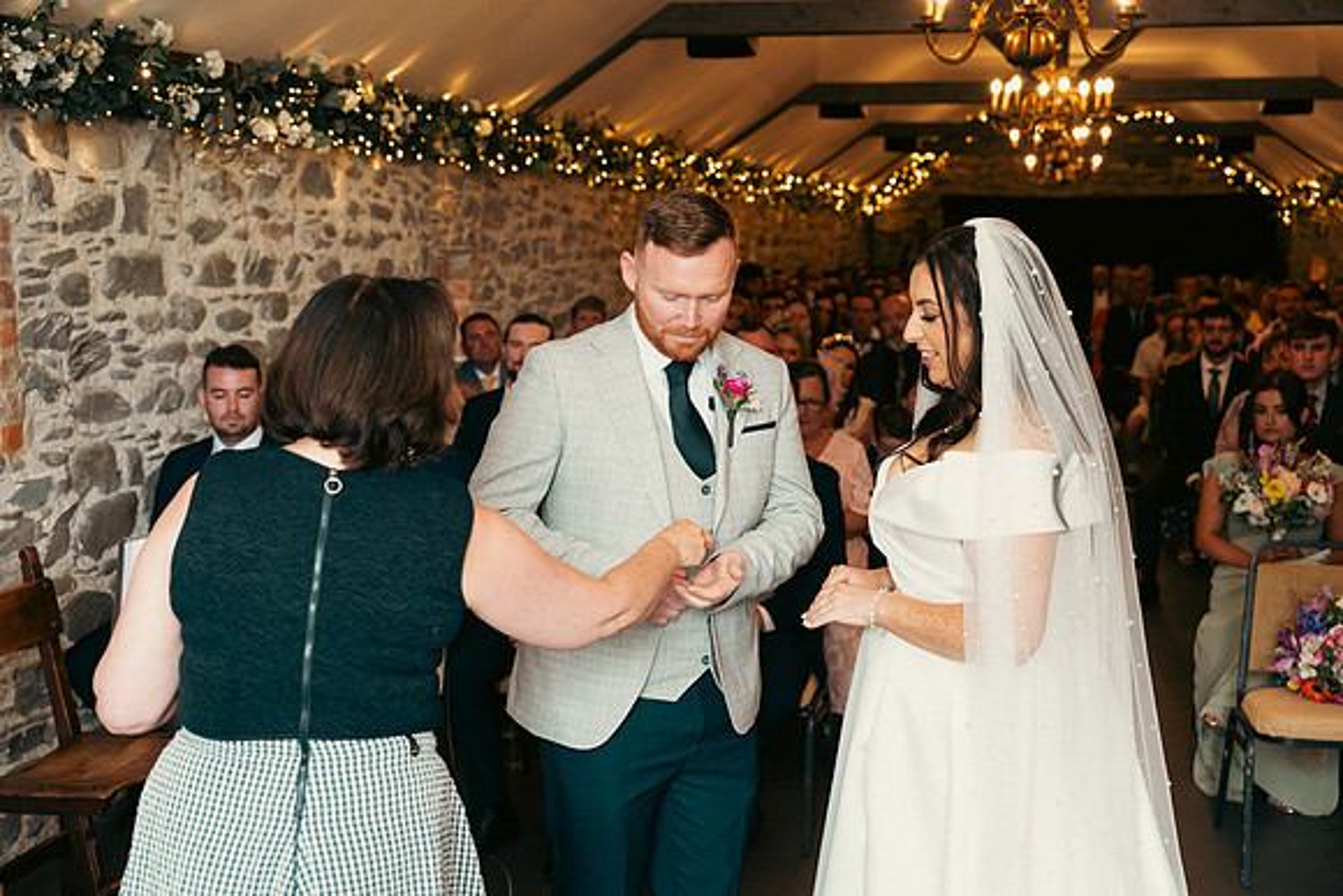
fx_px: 1679
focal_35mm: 45
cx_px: 672
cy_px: 448
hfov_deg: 43.6
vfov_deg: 29.9
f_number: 3.5
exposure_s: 1/160
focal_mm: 45
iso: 1000
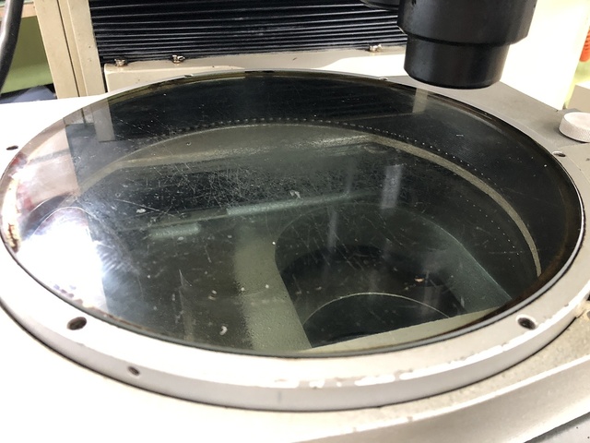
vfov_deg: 49.7
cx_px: 295
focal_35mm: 28
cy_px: 222
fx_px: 477
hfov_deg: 63.4
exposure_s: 1/17
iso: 100
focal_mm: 3.99
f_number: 1.8
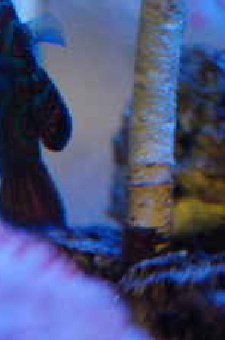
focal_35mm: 146
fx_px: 1373
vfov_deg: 14.1
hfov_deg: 9.3
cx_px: 20
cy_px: 132
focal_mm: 50
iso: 1600
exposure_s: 1/15
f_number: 2.8
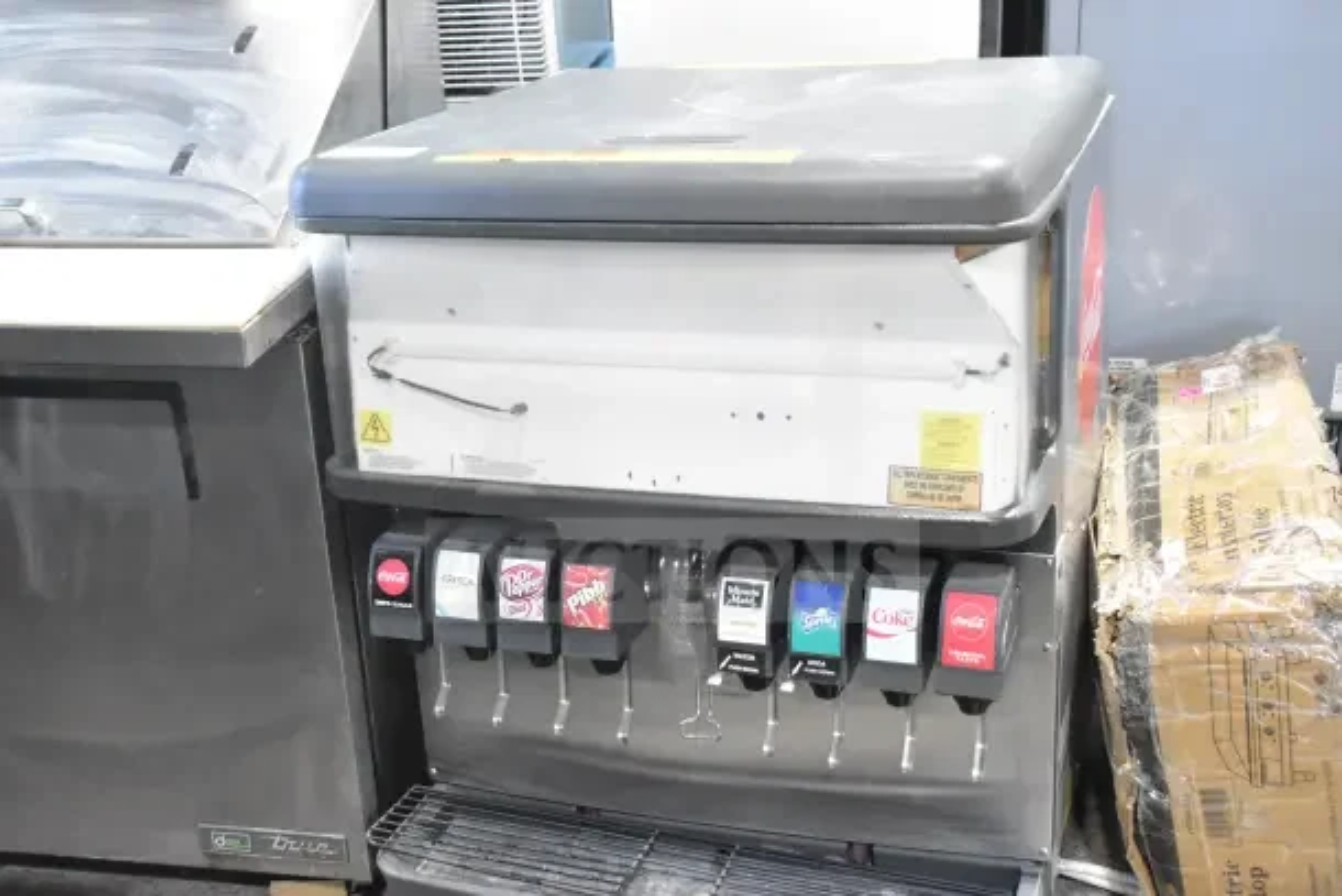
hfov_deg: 45.0
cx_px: 671
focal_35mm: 44
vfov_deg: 30.9
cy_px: 448
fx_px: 1622
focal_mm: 29
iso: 6400
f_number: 6.3
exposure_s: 1/160
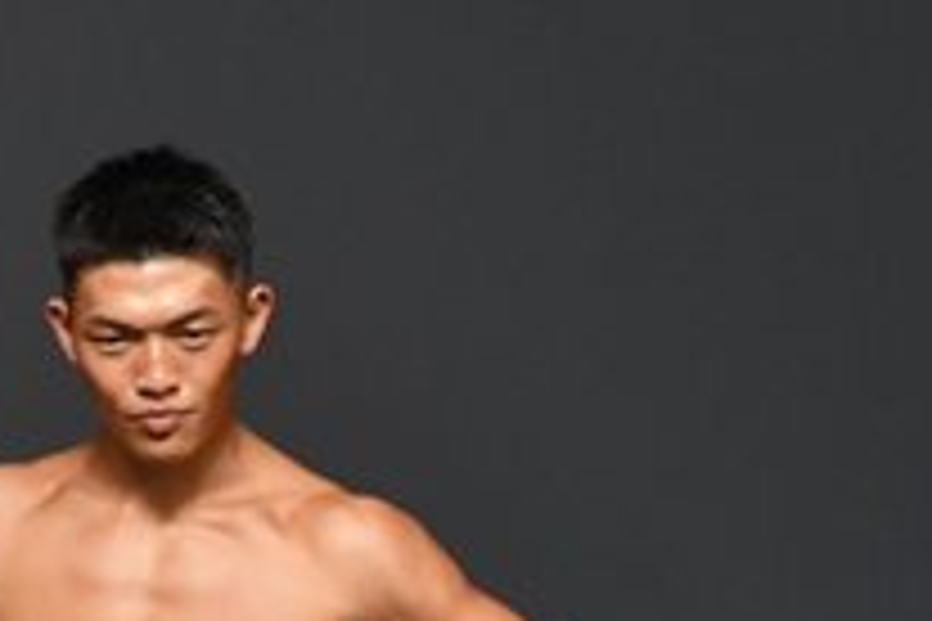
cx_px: 380
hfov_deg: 1.6
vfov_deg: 1.1
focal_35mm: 1291
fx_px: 33420
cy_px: 1125
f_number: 5.6
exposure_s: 1/400
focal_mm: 230
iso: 2000
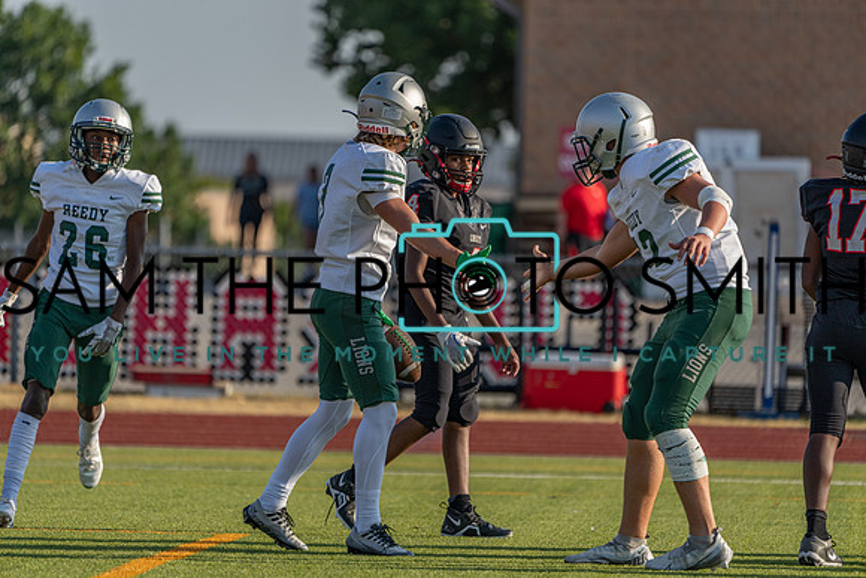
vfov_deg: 3.4
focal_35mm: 400
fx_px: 9624
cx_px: 433
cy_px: 289
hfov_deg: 5.2
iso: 320
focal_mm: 400
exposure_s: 1/1250
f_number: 5.6
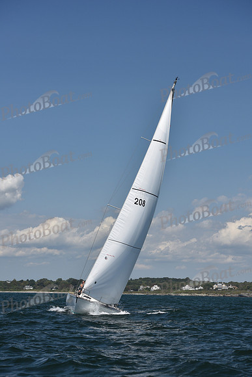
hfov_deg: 14.9
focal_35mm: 92
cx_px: 126
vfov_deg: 22.1
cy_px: 188
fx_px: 965
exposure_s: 1/1000
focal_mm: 92
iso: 250
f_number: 6.3
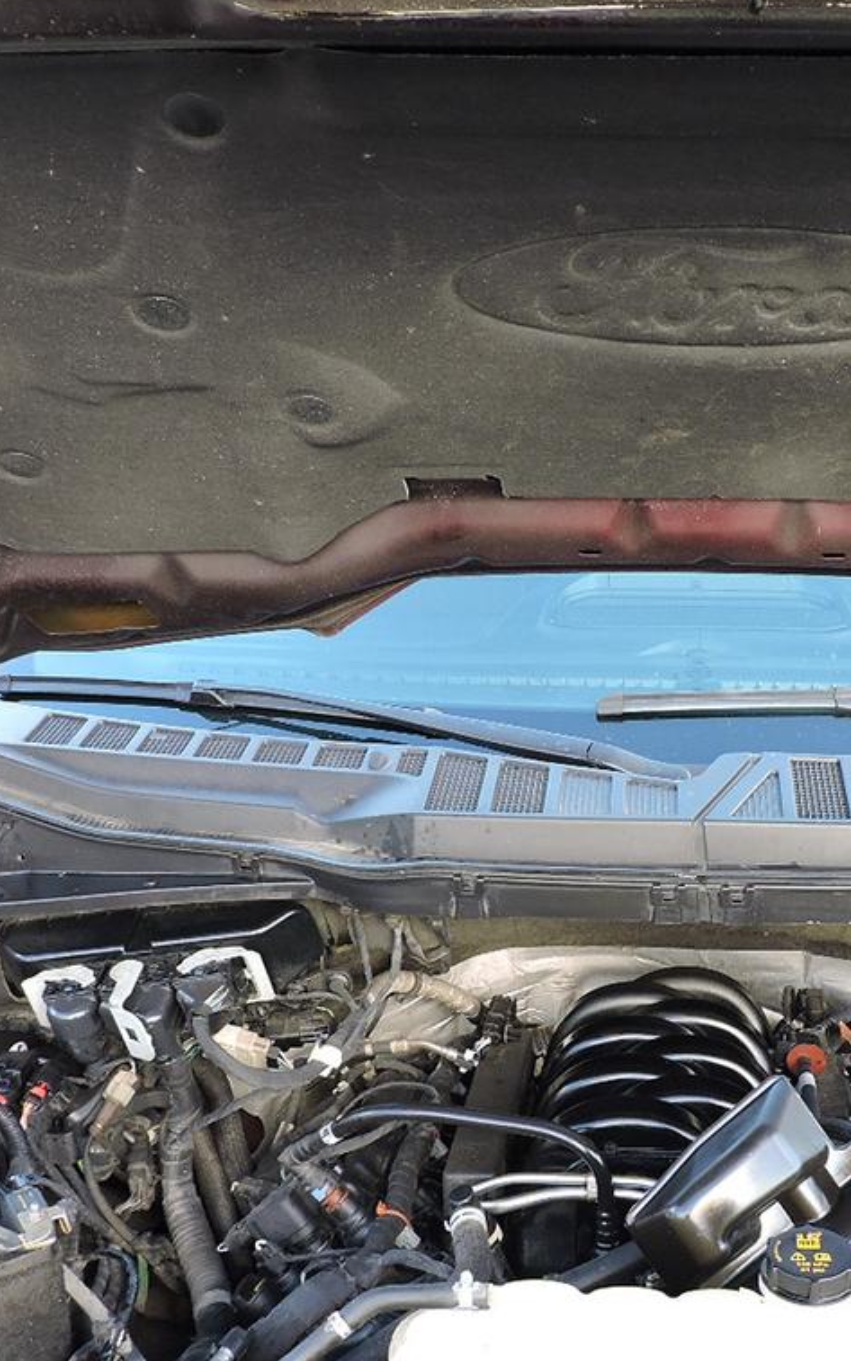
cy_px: 814
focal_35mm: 43
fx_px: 1596
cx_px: 623
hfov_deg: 29.5
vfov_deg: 46.0
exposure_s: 1/50
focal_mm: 4.3
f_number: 3
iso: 100
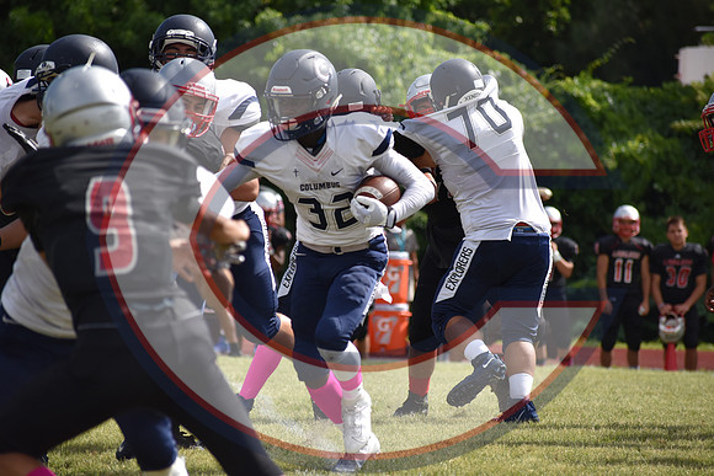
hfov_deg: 7.0
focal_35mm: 292
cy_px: 238
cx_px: 357
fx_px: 5802
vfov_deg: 4.7
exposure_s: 1/2000
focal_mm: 195
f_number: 5.6
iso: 360
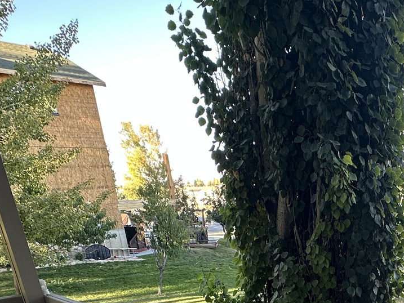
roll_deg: +2.2
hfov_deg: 44.2
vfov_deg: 29.4
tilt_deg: -24.8
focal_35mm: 40
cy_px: 387
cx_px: 331
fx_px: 467
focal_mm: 2.22
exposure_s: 1/99
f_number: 2.2
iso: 50
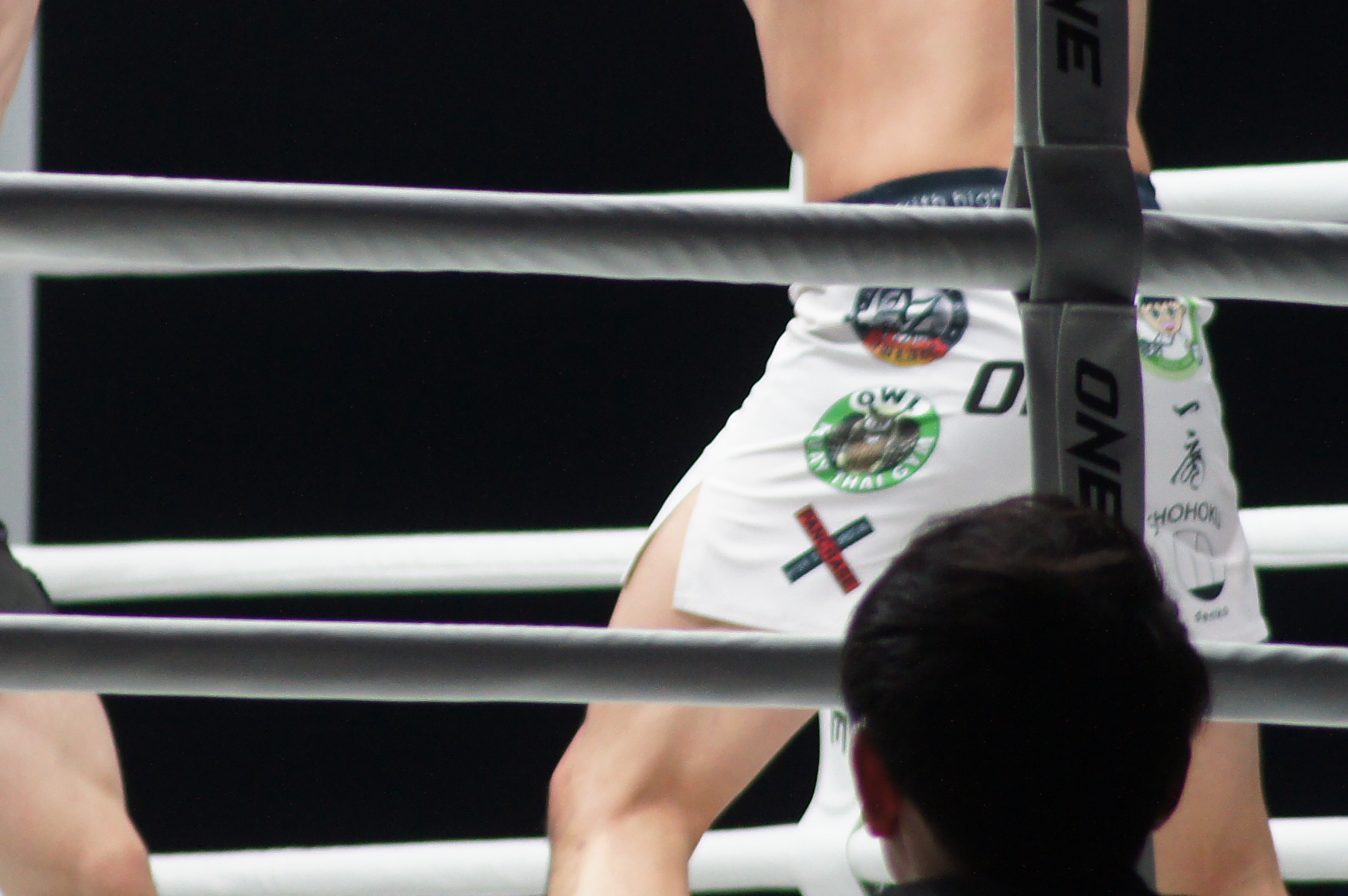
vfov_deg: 2.5
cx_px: 357
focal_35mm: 540
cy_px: 58
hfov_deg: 3.8
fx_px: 20207
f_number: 4.5
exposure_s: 1/250
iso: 800
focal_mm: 150
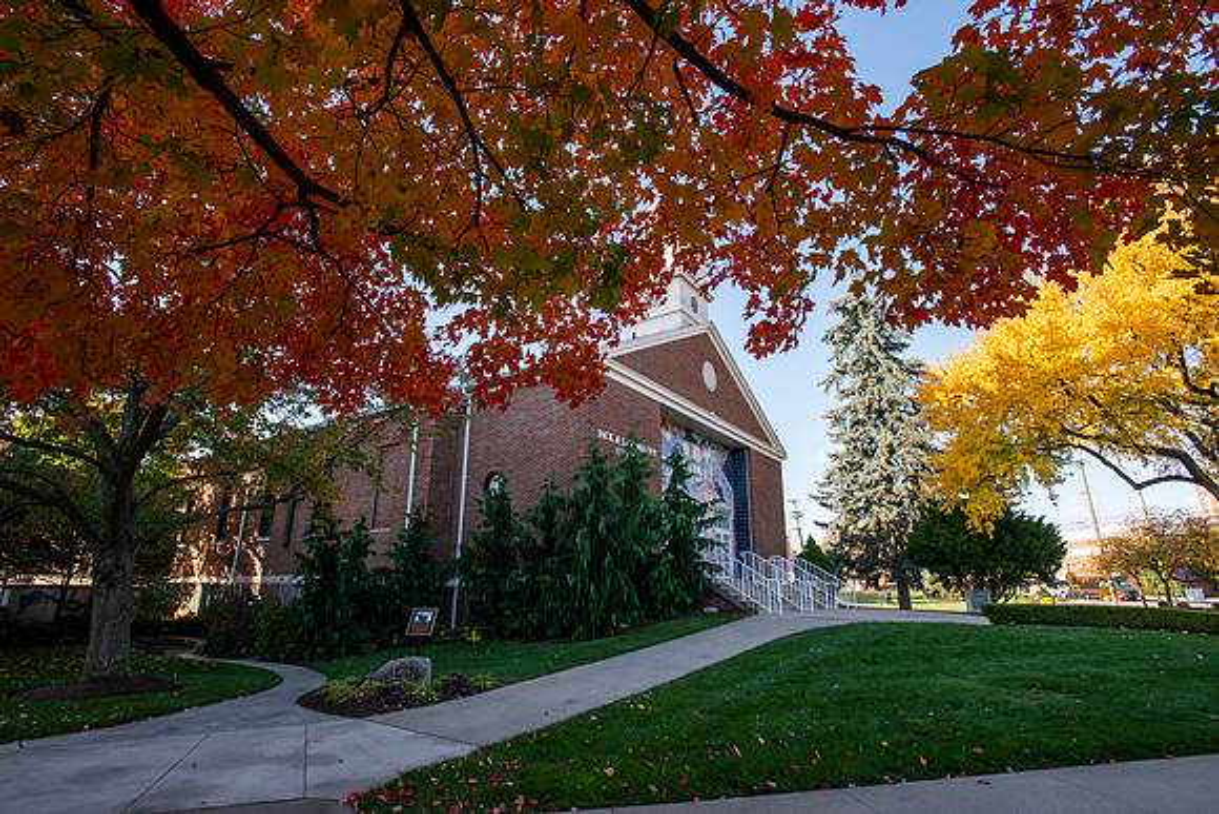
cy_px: 407
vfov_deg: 70.5
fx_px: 576
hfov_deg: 93.3
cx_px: 610
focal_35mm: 17
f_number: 9
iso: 640
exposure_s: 1/250
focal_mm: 17
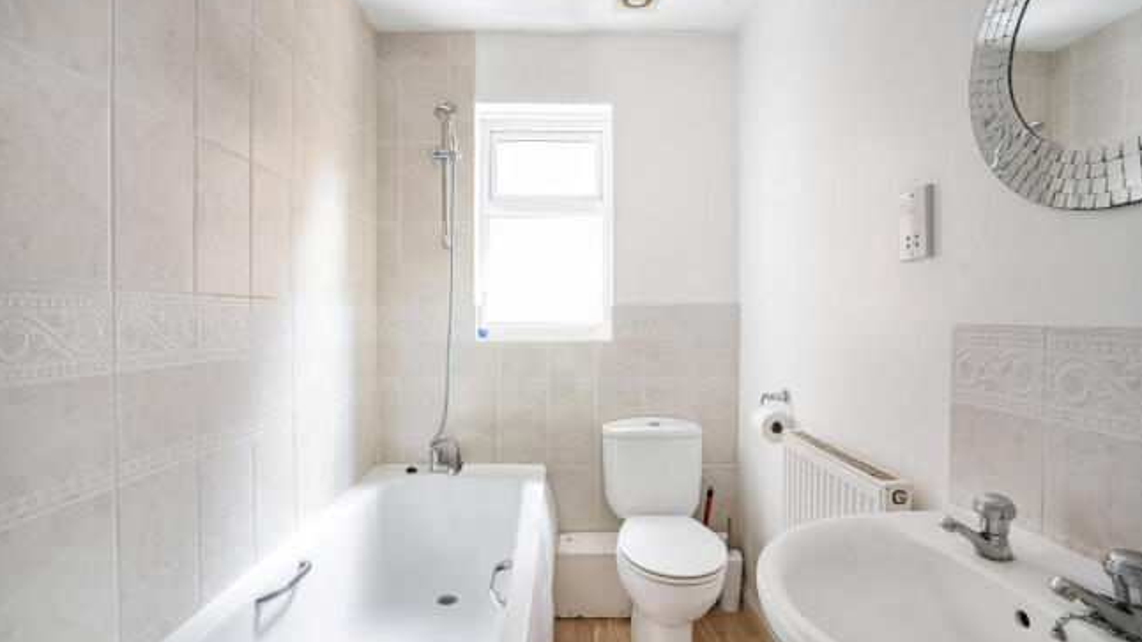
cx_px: 574
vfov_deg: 63.9
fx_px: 515
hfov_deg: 95.9
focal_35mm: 17
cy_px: 310
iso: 400
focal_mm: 16
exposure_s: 1/4
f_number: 9
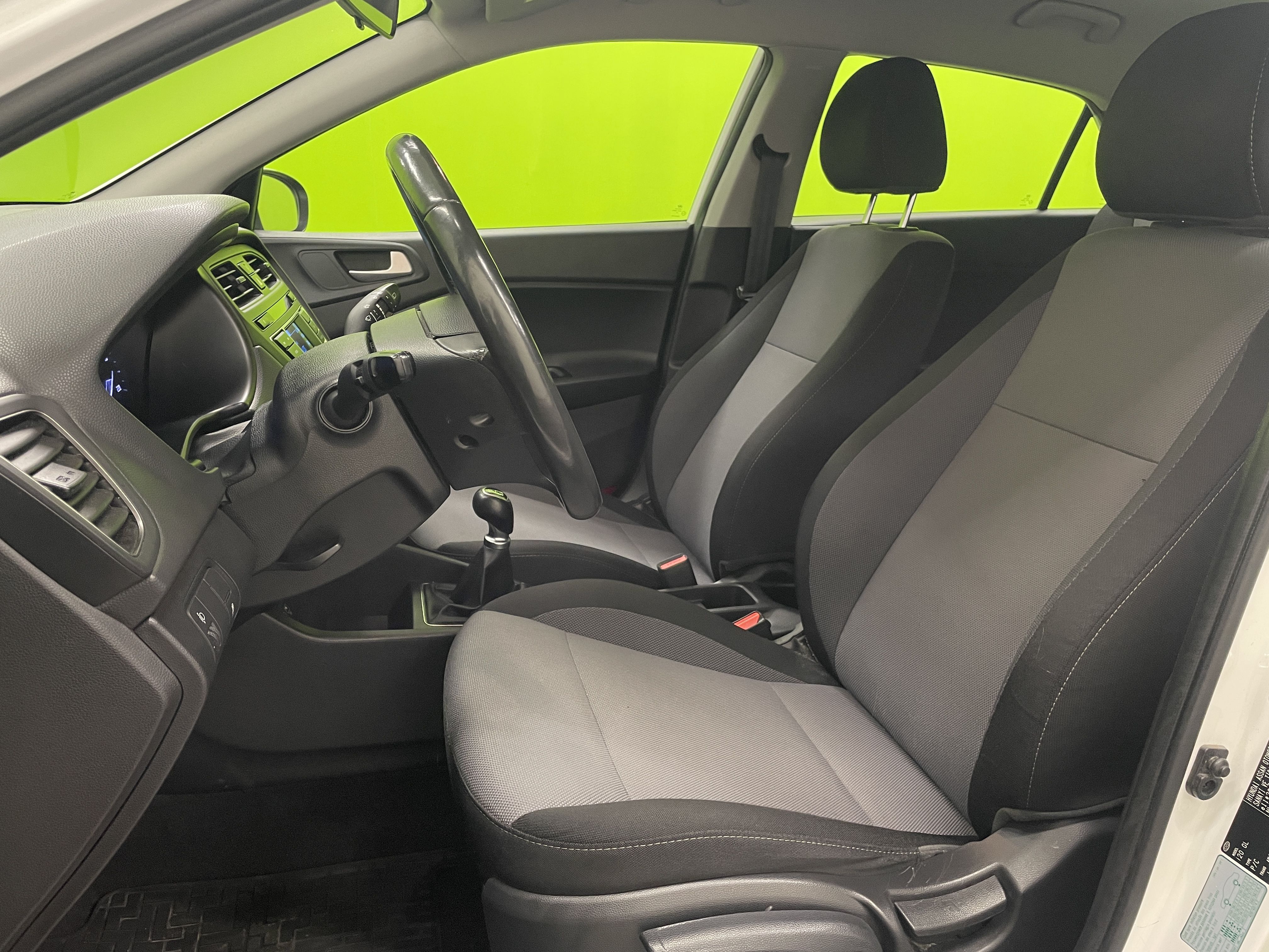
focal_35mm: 26
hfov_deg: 67.3
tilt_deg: -15.4
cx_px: 634
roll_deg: -2.6
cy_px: 476
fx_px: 953
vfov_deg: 53.1
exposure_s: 1/50
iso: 80
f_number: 1.6
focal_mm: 4.2
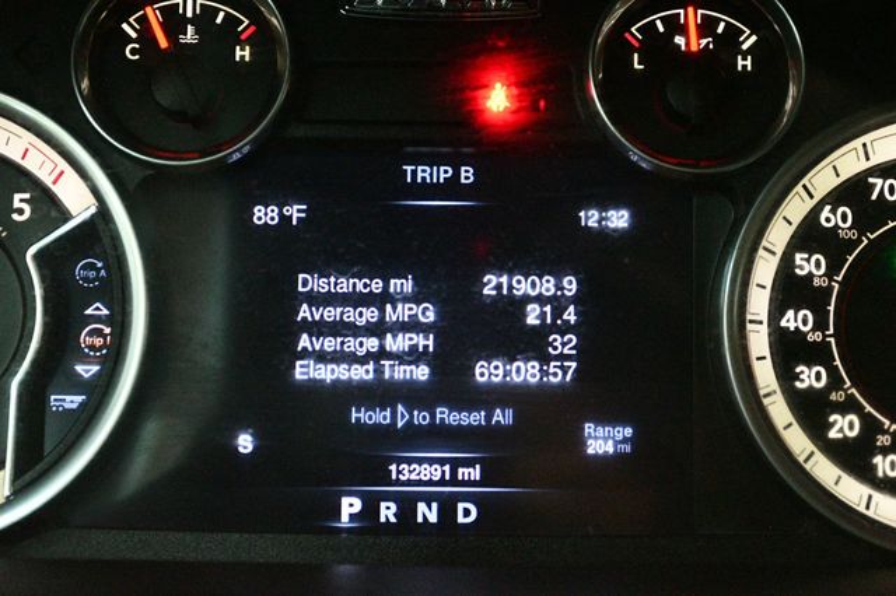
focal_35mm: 67
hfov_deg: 30.1
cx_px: 448
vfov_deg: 20.3
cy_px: 298
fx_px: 1667
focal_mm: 45
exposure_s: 1/60
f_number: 5.3
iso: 11400
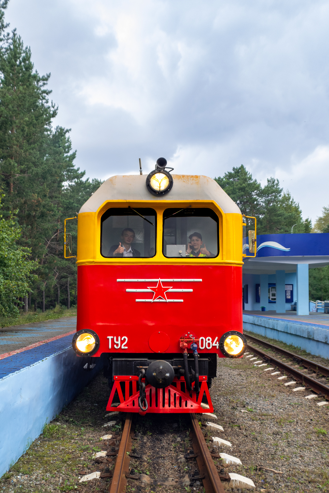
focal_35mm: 35
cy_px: 246
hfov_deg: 37.9
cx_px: 164
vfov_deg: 54.4
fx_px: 479
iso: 800
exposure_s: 1/250
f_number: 5.6
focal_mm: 35
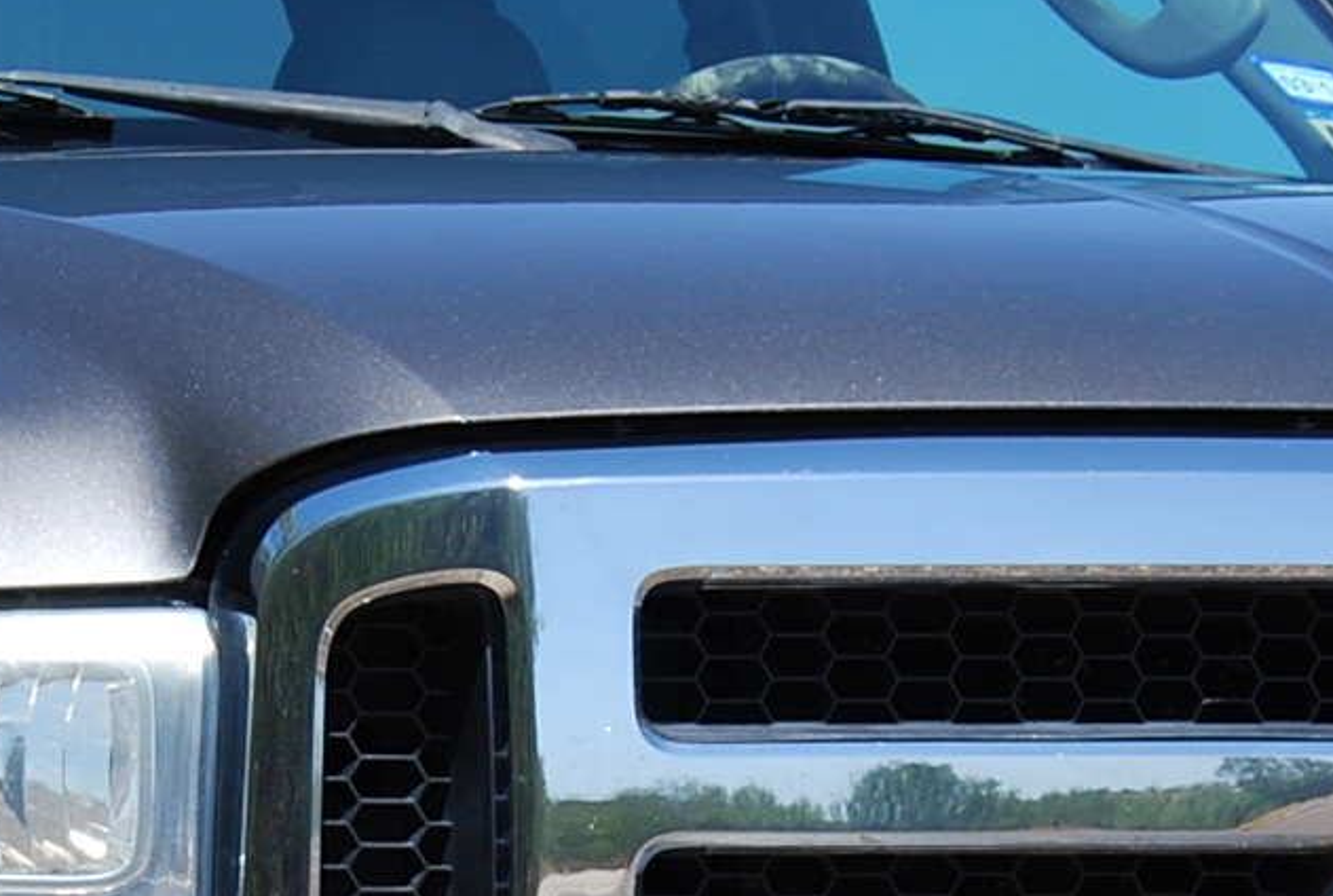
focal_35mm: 179
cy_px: 828
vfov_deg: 7.7
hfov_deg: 11.4
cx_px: 391
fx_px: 6644
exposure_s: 1/250
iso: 100
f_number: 8
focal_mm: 26
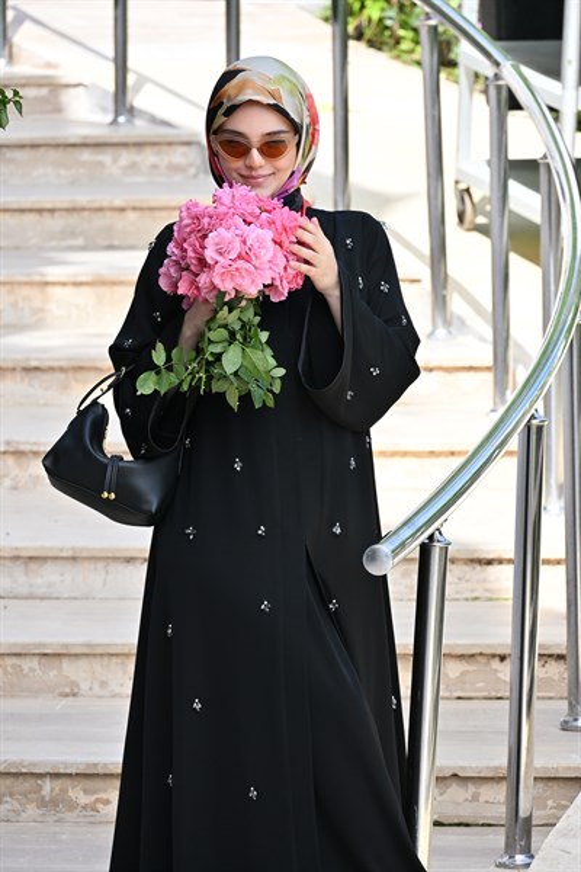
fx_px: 6173
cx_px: 290
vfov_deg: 8.1
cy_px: 436
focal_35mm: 255
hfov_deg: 5.4
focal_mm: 170
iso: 400
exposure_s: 1/500
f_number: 8
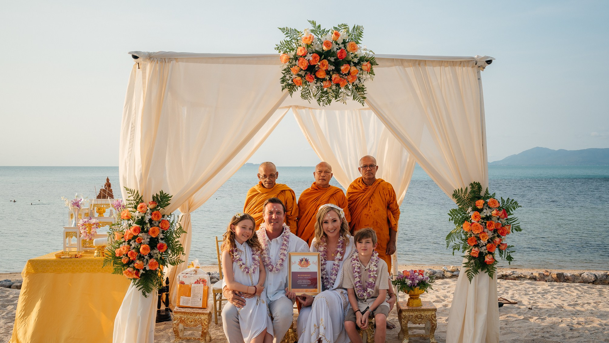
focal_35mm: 35
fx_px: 565
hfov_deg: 56.6
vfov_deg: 33.7
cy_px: 184
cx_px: 306
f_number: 6.3
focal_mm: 32
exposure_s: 1/200
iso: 200
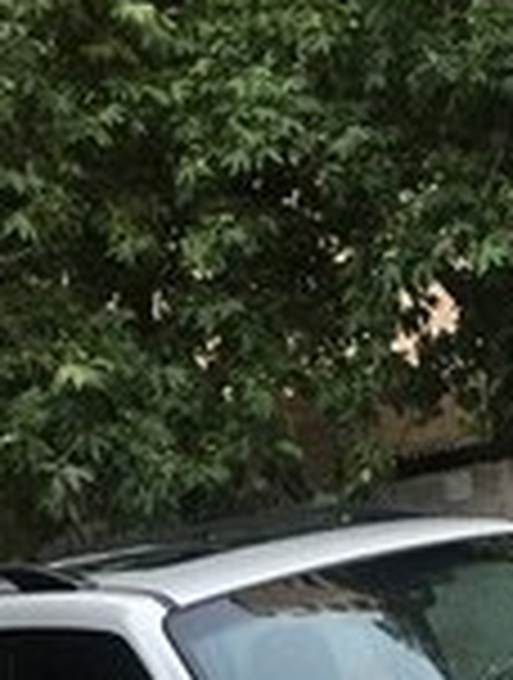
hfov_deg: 15.5
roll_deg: +10.4
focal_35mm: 95
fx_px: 1869
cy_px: 761
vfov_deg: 19.7
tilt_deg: -5.2
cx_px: 441
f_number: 2.2
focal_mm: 4.15
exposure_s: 1/33
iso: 250
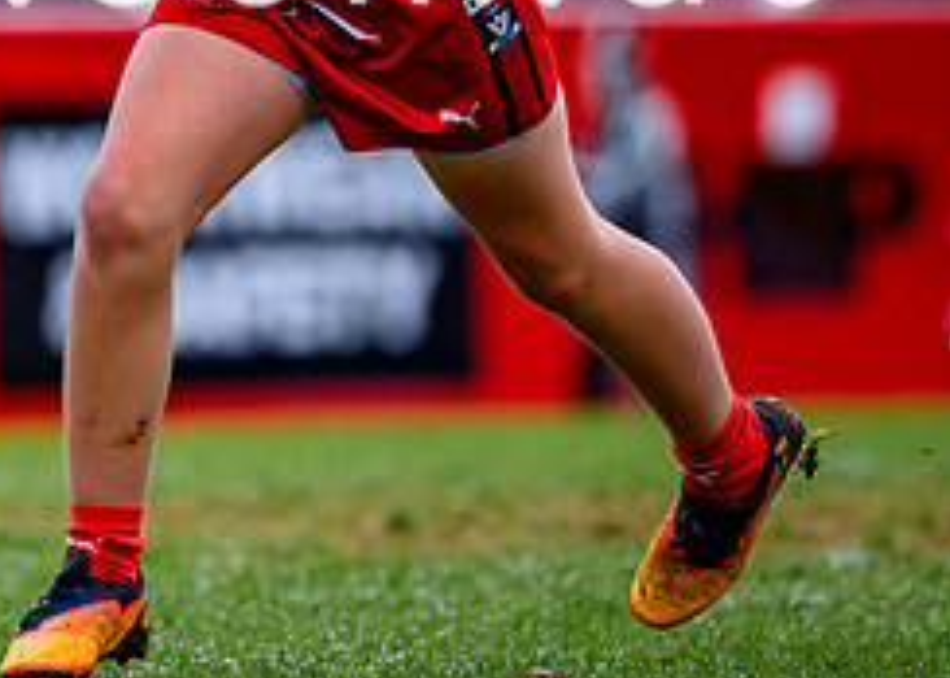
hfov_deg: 1.4
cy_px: -222
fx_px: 39829
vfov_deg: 1.0
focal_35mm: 1477
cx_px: 125
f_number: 4.5
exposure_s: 1/1600
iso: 640
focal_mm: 500
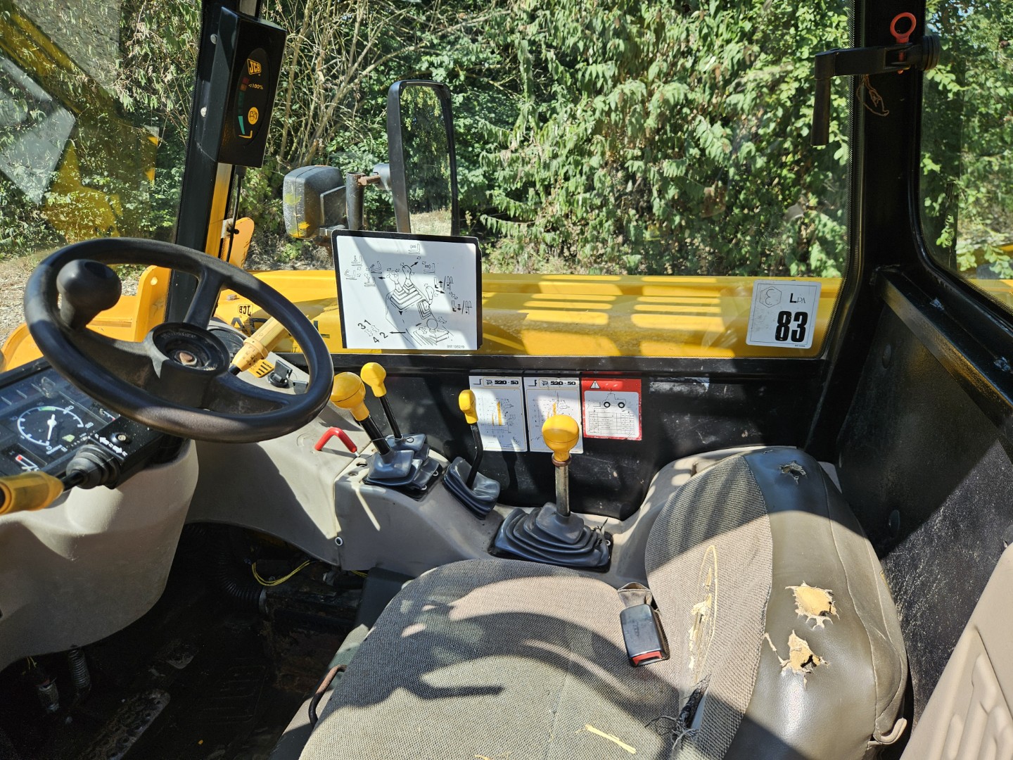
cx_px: 506
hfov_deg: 73.9
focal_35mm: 23
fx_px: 673
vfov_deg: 58.9
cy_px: 380
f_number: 1.8
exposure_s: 1/553
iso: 25
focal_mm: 5.4
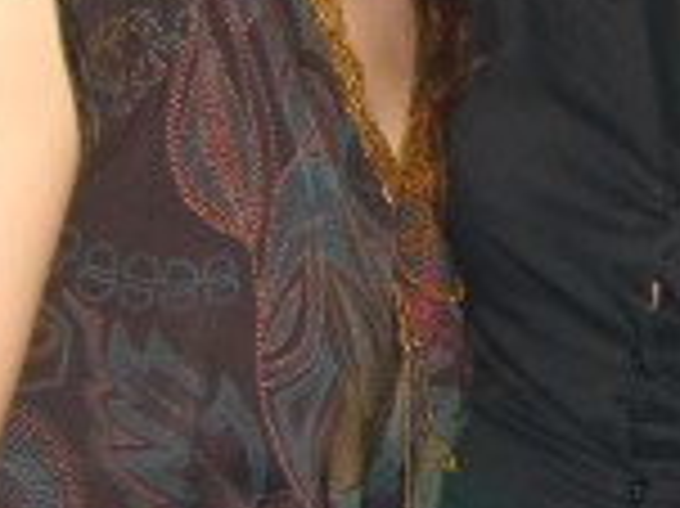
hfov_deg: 12.7
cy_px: -27
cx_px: 887
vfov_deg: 9.7
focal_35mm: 151
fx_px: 2964
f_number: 2.8
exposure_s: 1/60
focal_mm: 7.9
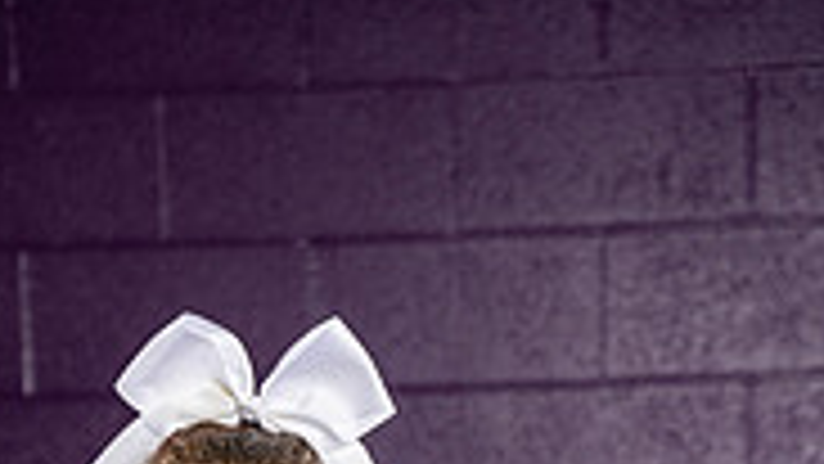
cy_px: 996
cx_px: 320
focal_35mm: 180
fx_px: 3933
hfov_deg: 12.0
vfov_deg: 6.5
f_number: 4
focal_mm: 70
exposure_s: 1/250
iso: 250
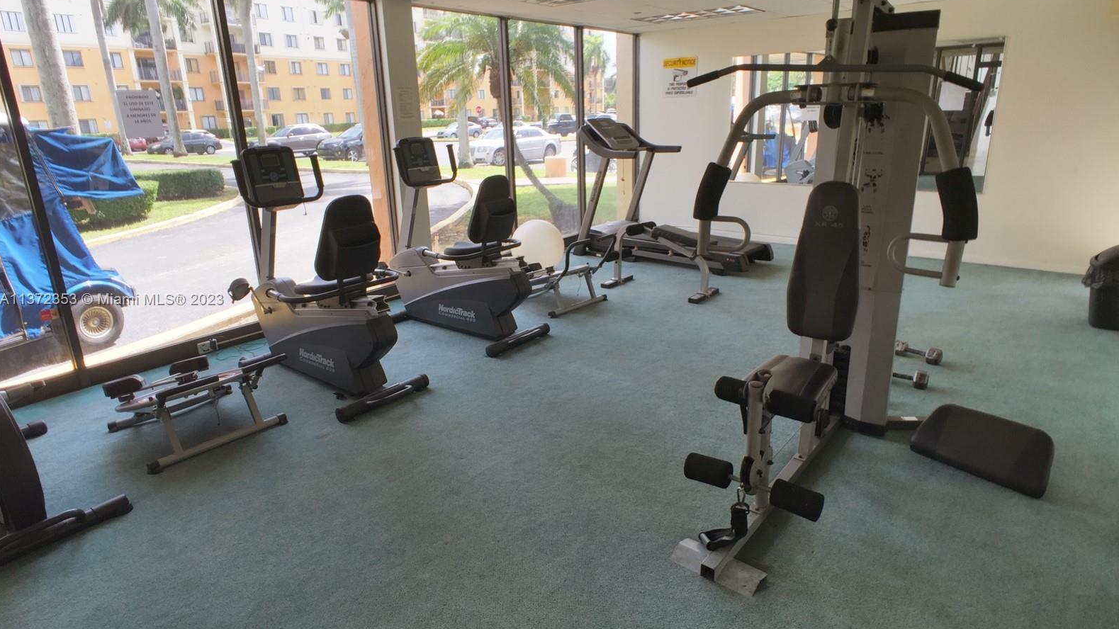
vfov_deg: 36.7
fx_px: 949
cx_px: 563
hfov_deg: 61.0
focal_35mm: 32
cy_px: 301
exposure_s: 1/363
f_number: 2.2
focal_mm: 4.15
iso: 32
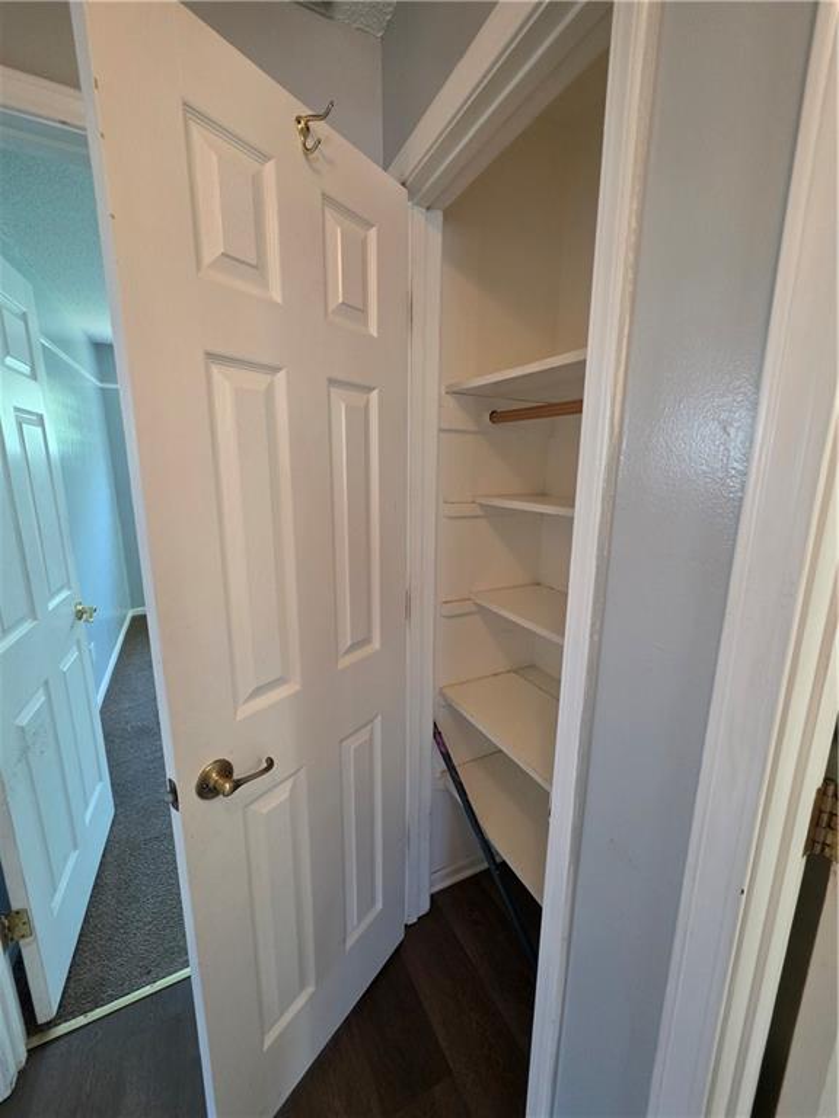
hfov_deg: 89.9
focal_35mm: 13
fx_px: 420
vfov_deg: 106.2
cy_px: 559
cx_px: 420
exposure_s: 1/120
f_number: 1.9
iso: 250
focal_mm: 2.2
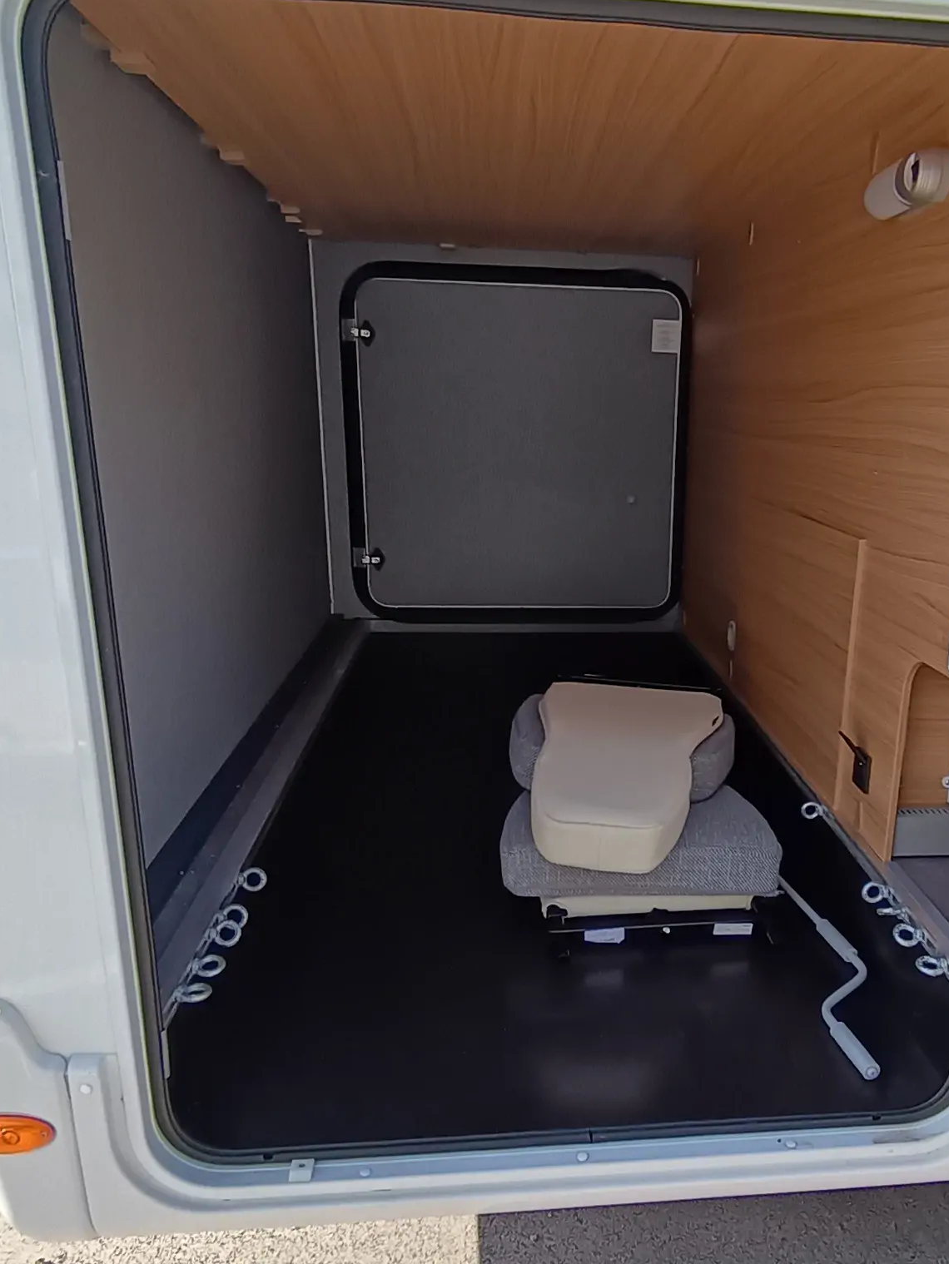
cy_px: 745
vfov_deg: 61.2
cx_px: 622
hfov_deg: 47.6
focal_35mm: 29
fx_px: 1060
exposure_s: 1/331
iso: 100
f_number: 2.2
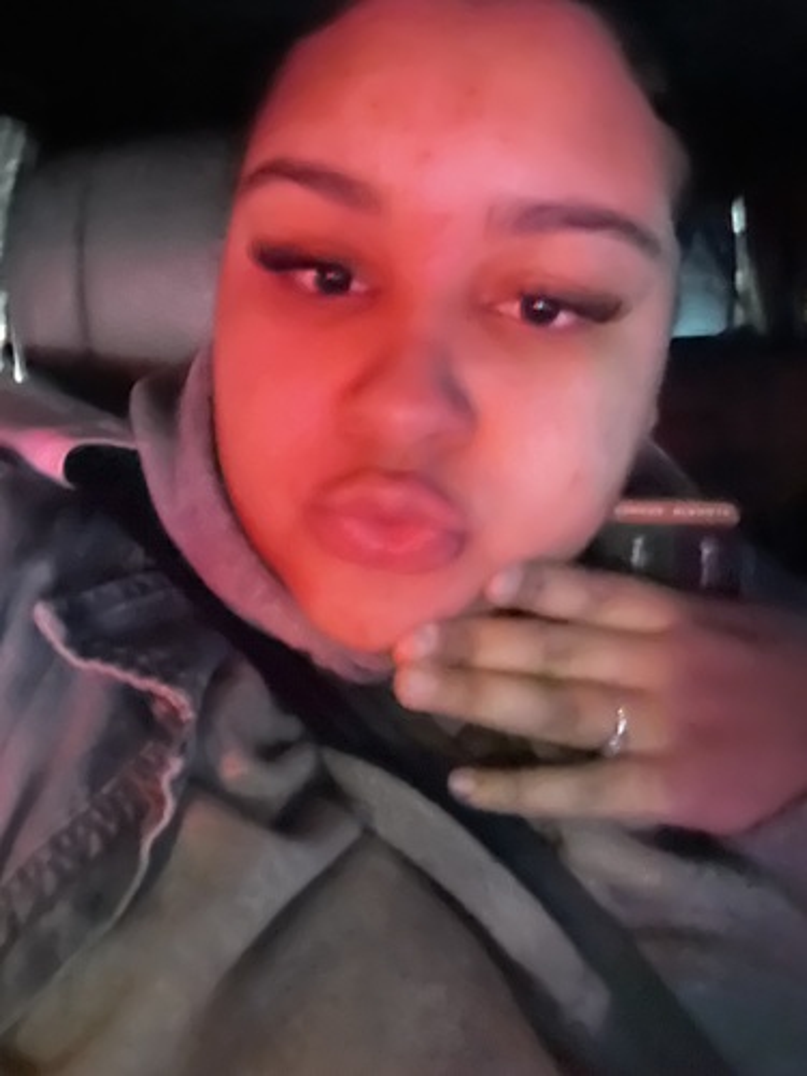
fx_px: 933
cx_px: 404
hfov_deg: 46.8
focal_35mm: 30
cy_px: 538
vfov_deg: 60.0
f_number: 2.2
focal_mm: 2.71
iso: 2500
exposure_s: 1/8
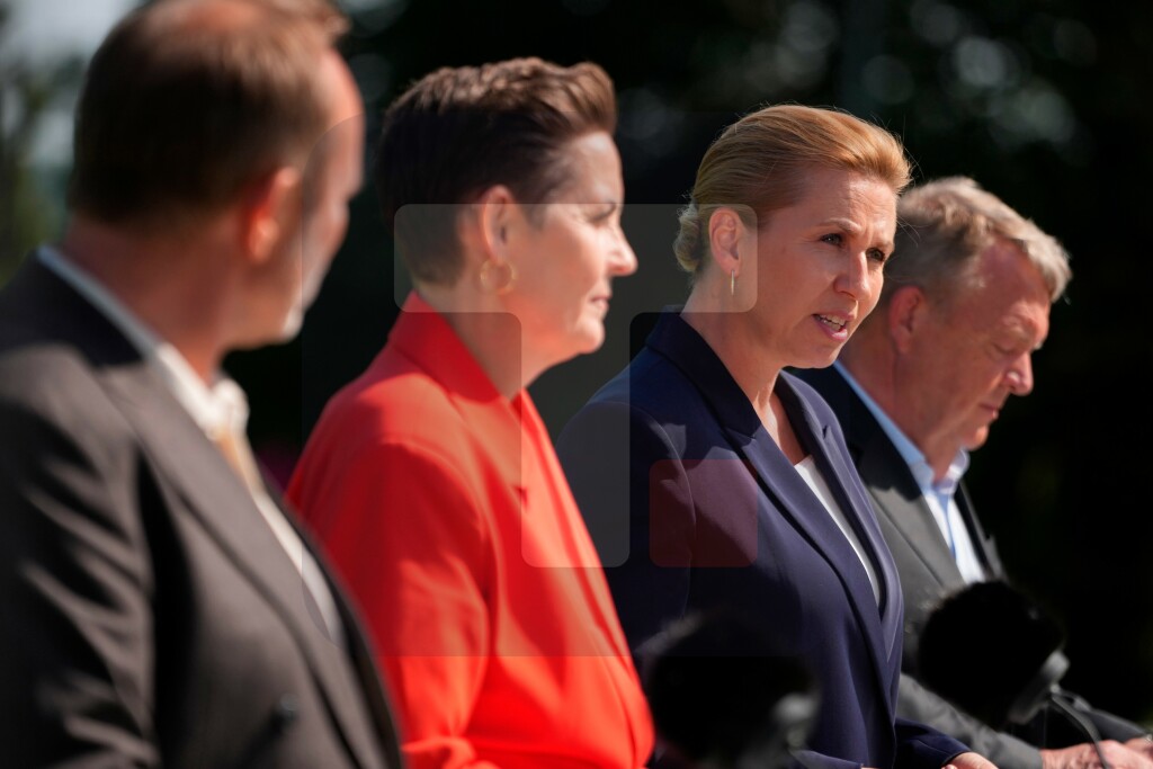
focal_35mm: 252
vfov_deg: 5.5
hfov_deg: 8.2
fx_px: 8072
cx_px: 576
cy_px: 384
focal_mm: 168
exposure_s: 1/5000
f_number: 2.8
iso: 250
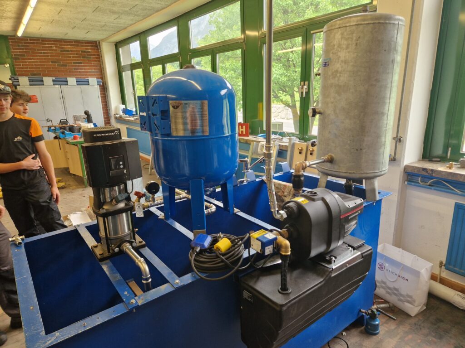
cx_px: 232
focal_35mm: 23
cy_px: 174
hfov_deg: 73.9
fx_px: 309
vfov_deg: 58.9
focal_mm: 5.4
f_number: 1.8
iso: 100
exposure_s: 1/100
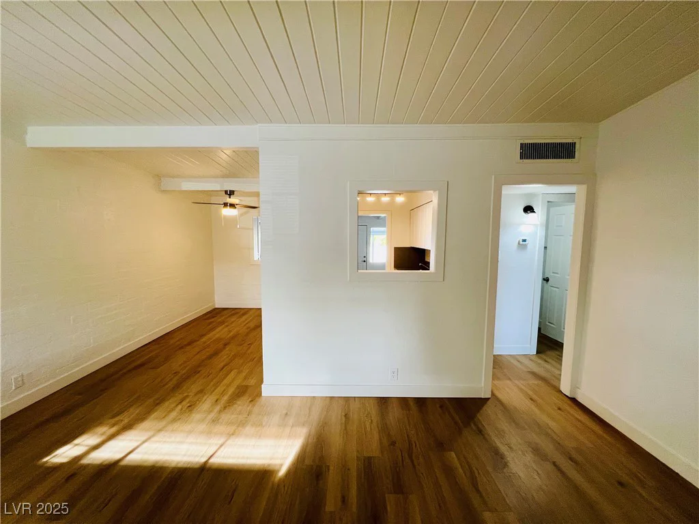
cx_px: 350
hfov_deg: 106.2
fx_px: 263
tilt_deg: -5.4
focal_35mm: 13
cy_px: 262
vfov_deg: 89.9
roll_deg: +0.2
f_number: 1.8
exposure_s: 1/120
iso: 160
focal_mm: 1.57
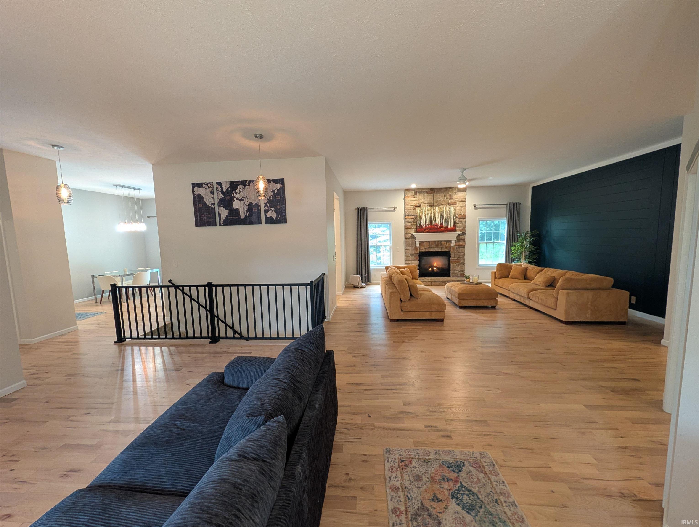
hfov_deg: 110.5
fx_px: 243
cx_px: 350
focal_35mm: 12
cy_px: 264
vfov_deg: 94.6
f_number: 1.7
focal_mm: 2.02
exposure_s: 1/30
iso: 151
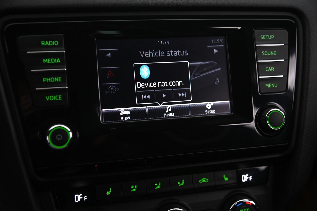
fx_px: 440
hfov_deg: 39.6
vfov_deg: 26.9
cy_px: 106
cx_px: 158
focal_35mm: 50
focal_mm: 50
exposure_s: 1/10
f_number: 4
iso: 1000
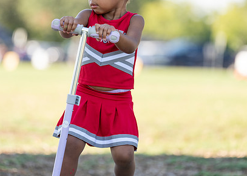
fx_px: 1675
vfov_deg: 6.0
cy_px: 52
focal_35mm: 239
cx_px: 106
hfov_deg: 8.4
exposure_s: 1/1250
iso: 320
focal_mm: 160
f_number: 2.8
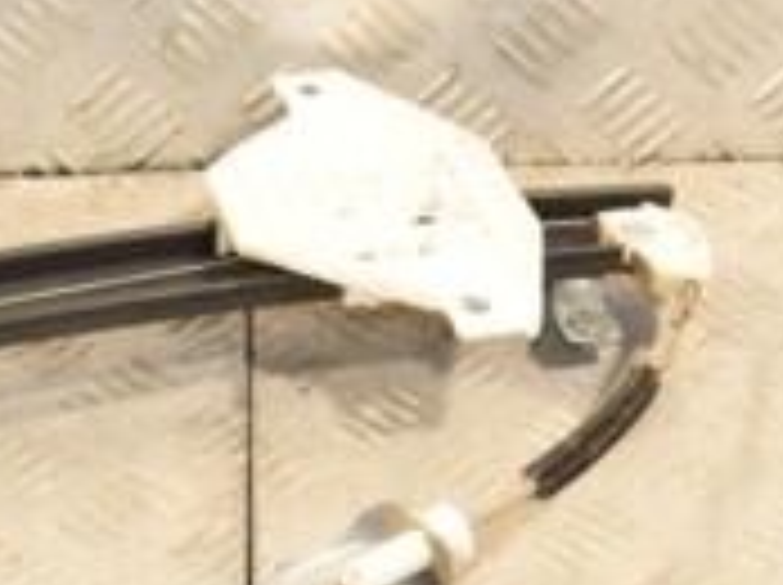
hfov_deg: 15.8
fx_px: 2816
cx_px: 292
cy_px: 495
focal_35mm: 125
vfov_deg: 11.8
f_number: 6.3
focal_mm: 25
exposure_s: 1/200
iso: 800
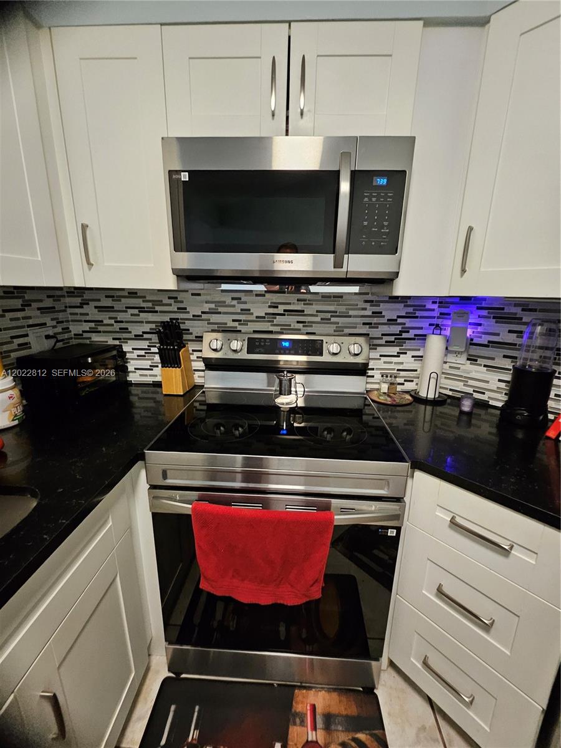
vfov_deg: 106.2
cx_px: 280
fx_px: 281
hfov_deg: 89.9
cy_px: 374
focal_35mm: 13
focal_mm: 1.74
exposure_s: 1/30
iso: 320
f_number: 2.2
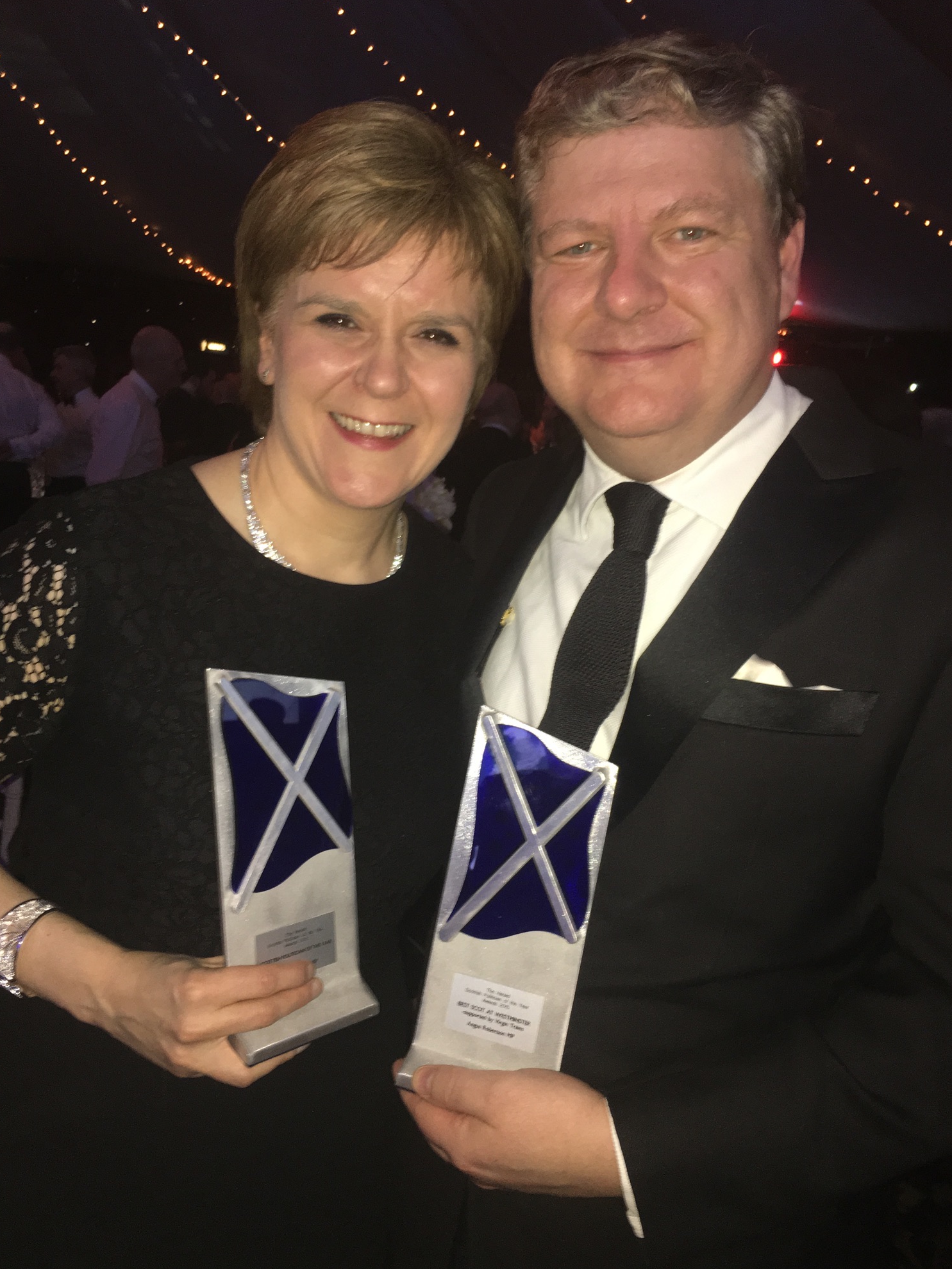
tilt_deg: -9.1
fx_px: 1100
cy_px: 620
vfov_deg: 60.0
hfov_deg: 46.8
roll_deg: -8.0
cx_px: 485
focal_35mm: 30
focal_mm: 4.15
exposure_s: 1/17
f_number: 2.2
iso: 80
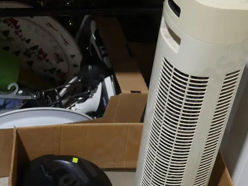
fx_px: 544
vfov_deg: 19.3
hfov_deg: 25.7
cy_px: 131
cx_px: 138
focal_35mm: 76
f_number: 4.6
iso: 320
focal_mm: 21
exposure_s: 1/60
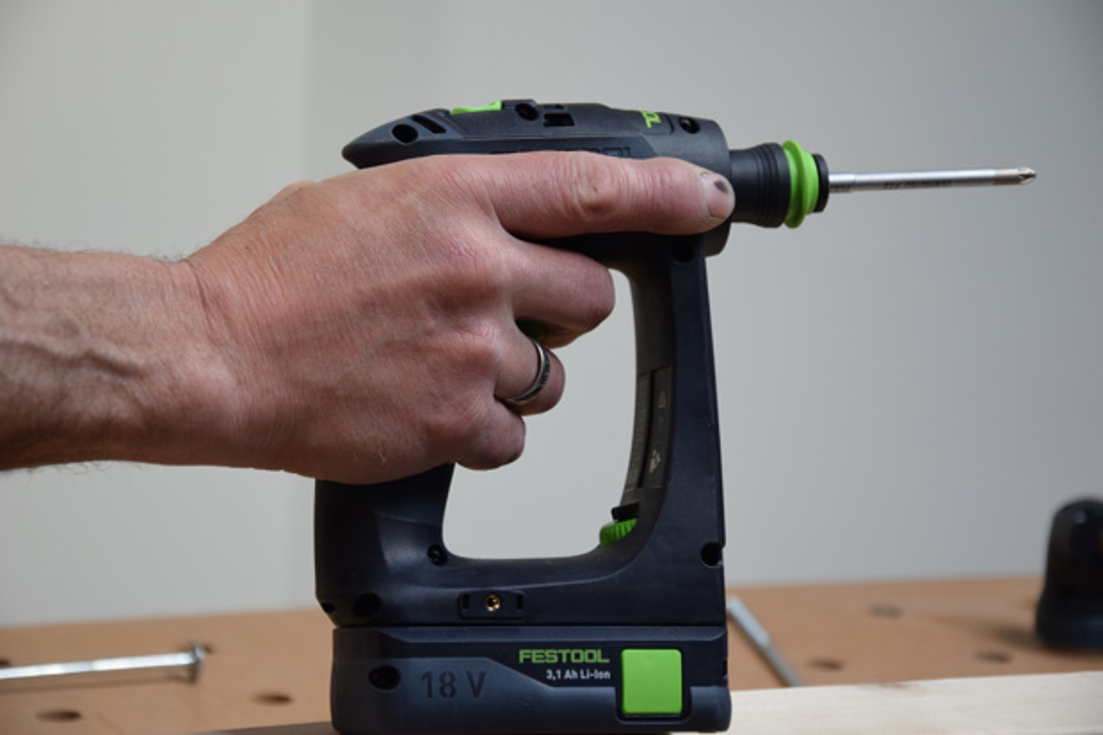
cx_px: 552
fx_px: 3446
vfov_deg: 12.2
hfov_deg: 18.2
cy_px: 368
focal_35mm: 112
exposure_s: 1/60
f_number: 5.3
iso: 1000
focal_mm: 75
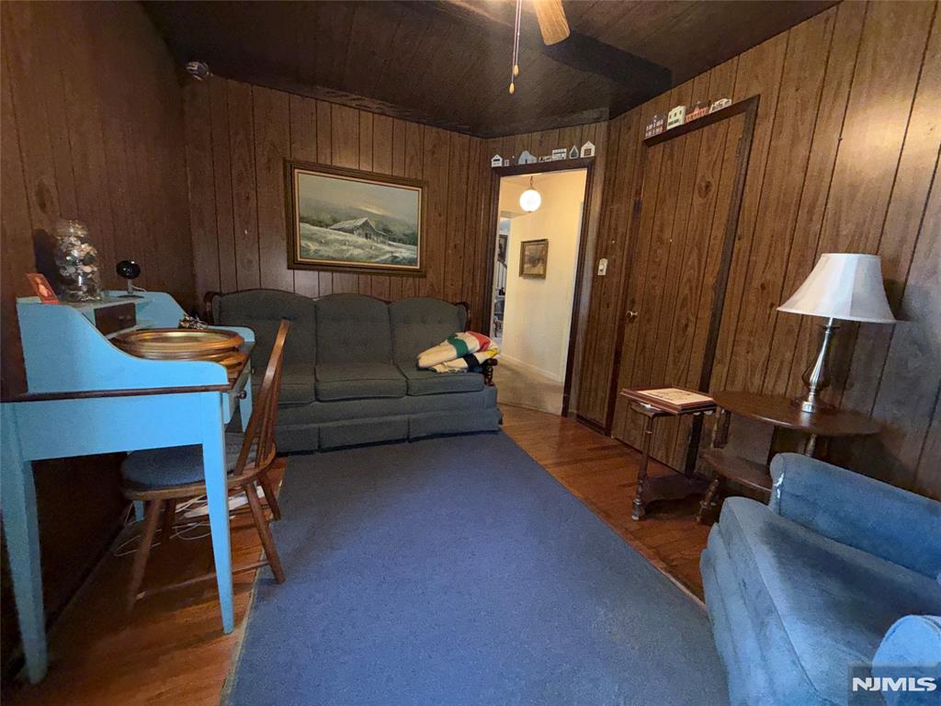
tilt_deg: -10.1
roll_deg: -2.7
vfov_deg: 85.7
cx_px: 470
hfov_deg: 102.1
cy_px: 353
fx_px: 381
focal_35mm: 14
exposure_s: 1/60
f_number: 2.2
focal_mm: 2.22
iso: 250
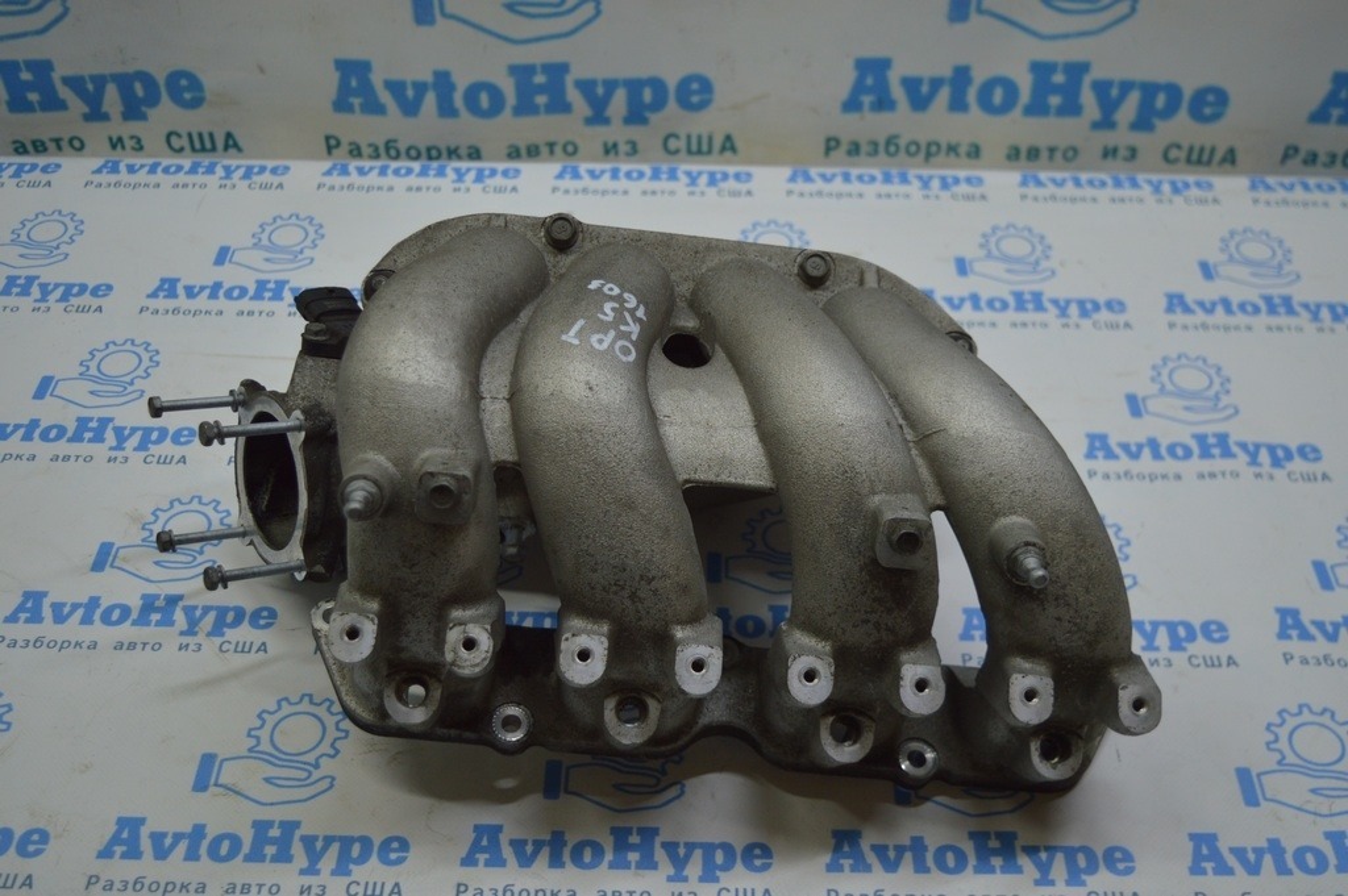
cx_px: 674
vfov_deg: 31.8
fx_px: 1571
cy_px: 448
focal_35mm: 42
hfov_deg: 46.4
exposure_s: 1/160
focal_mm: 28
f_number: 4.2
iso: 400
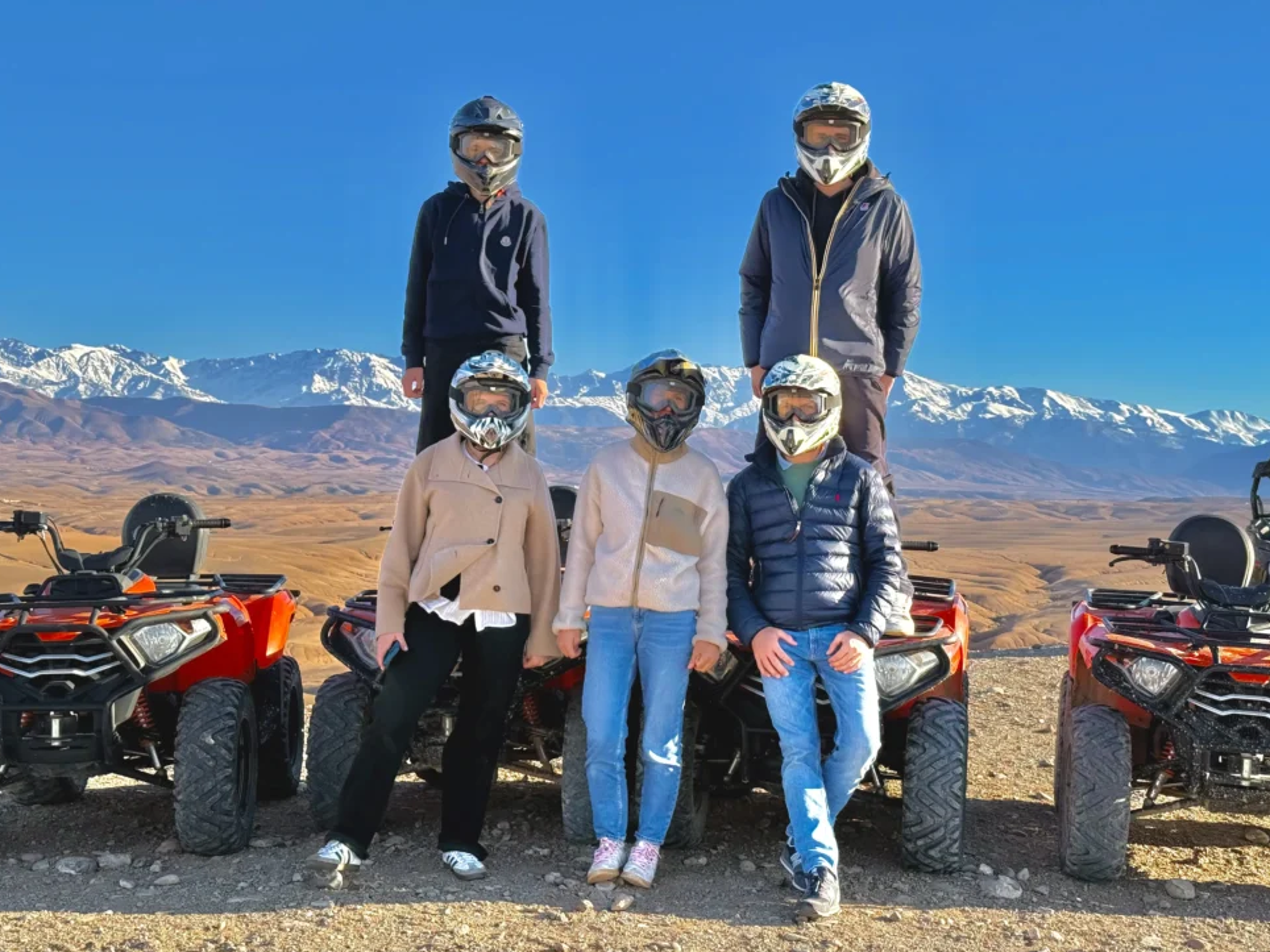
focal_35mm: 51
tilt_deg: +0.8
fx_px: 1871
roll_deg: -2.2
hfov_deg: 37.5
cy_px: 495
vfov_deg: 28.6
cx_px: 660
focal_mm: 6.76
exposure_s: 1/2976
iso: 64
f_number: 1.78
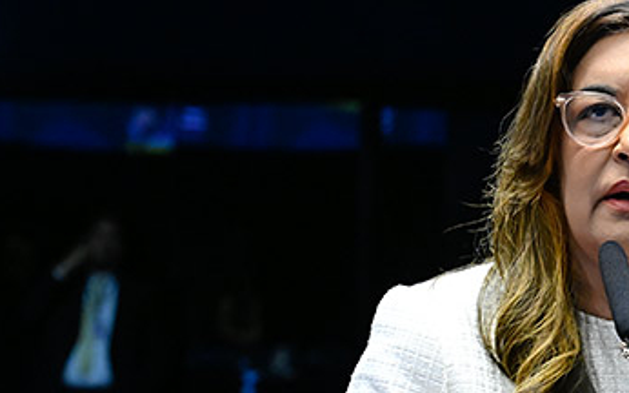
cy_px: 460
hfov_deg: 11.7
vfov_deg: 7.4
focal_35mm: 177
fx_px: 3033
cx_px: 656
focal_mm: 70
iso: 6400
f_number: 5
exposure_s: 1/200
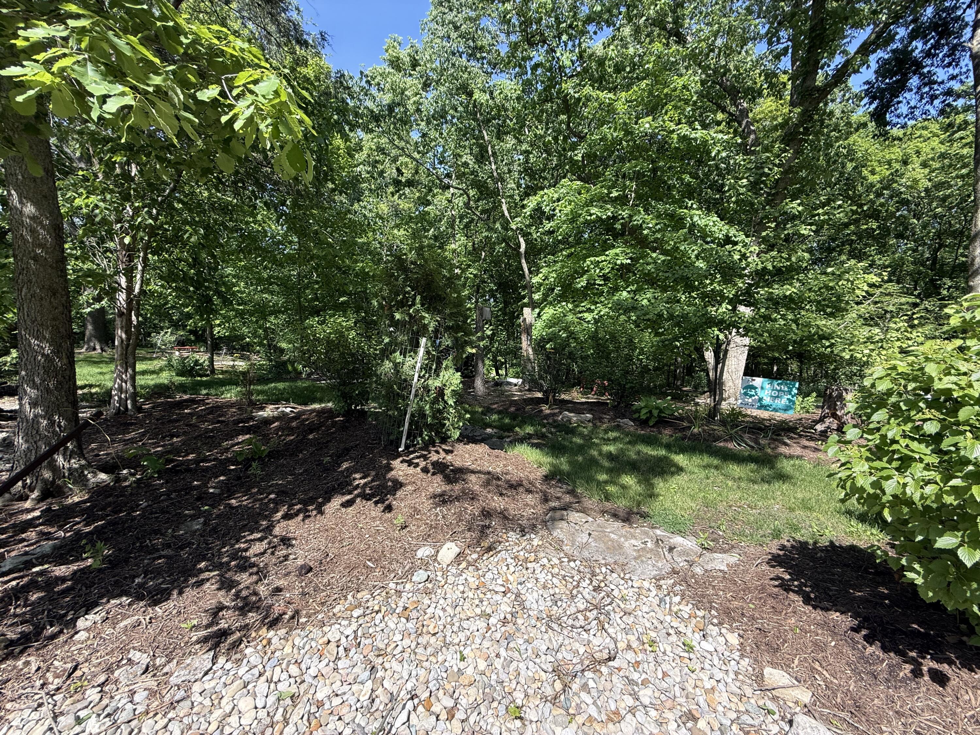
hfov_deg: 102.1
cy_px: 368
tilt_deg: -4.7
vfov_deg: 85.7
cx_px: 490
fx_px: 396
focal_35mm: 14
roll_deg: -0.8
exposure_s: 1/468
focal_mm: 2.22
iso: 64
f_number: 2.2
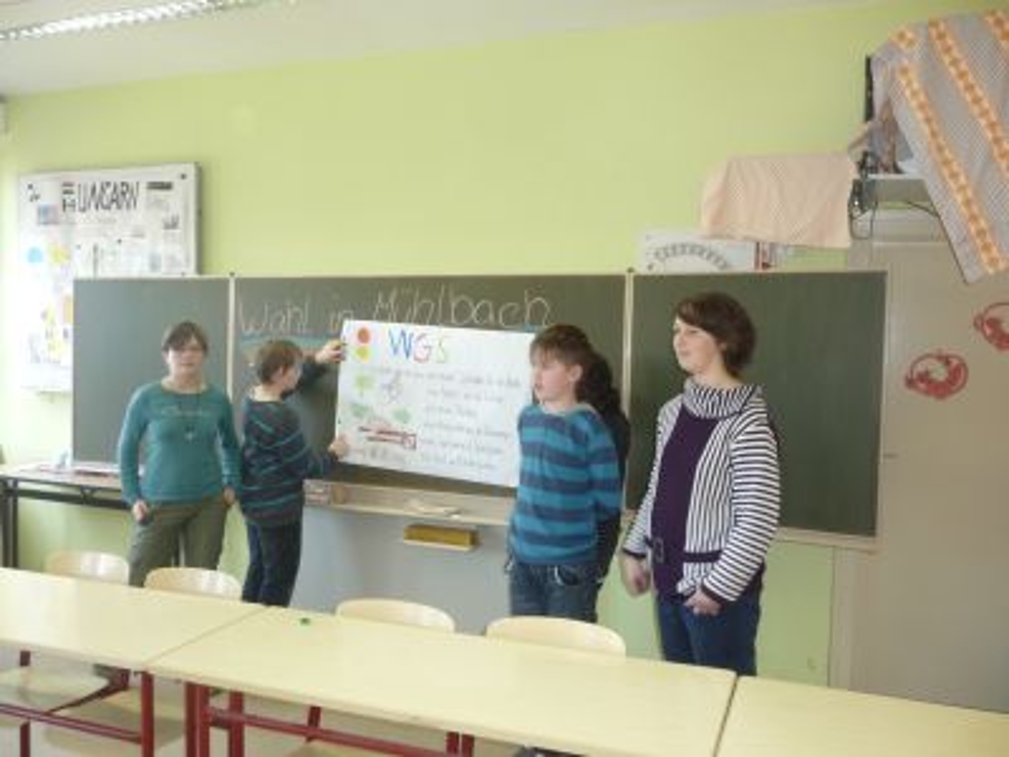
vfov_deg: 46.8
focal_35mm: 30
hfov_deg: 60.0
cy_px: 378
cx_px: 504
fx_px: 874
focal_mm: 5
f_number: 3.4
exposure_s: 1/30
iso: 200
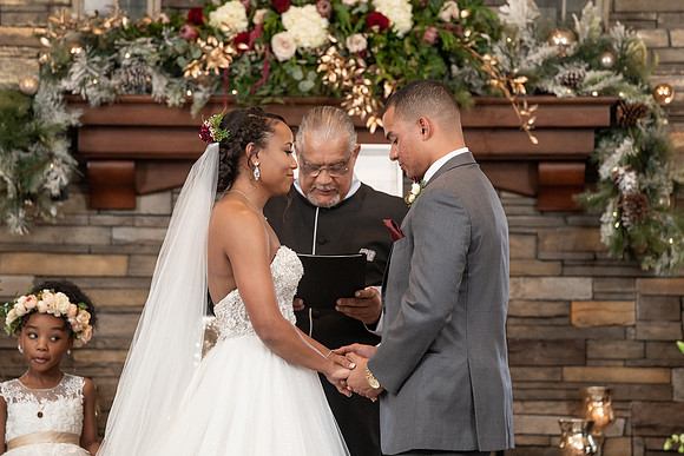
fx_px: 3800
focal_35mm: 200
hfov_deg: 10.3
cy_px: 228
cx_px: 342
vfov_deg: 6.9
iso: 2000
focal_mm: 198
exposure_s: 1/200
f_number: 4
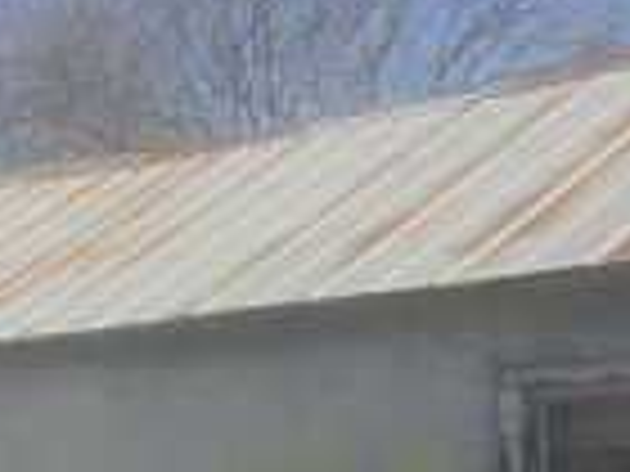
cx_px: -508
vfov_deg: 13.4
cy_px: 692
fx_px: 1911
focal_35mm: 105
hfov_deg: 15.9
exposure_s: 1/1677
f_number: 1.8
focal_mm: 5.4
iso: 25
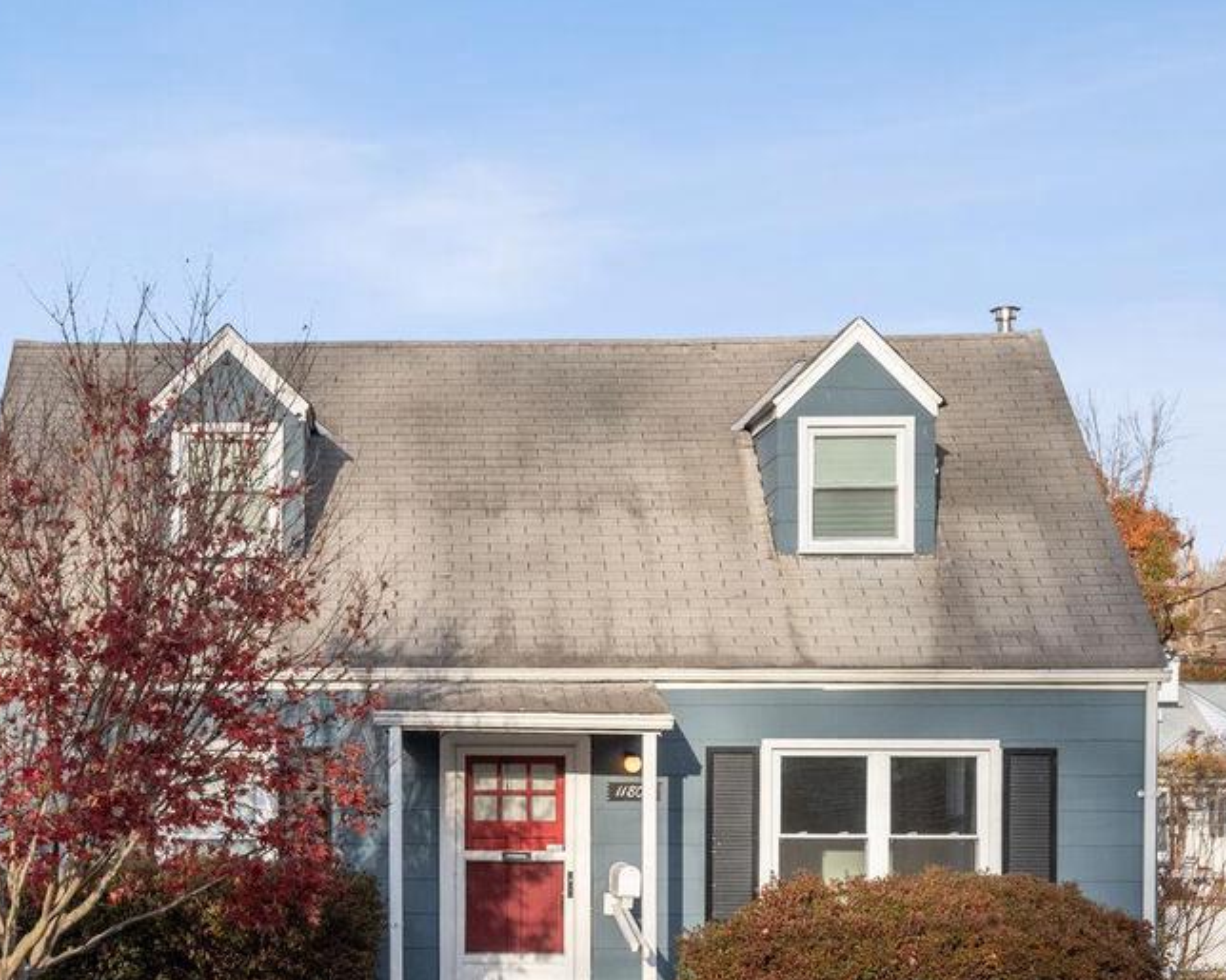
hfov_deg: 29.3
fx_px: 2286
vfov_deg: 24.2
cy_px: 510
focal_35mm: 63
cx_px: 244
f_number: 8
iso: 400
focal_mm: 30
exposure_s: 1/200
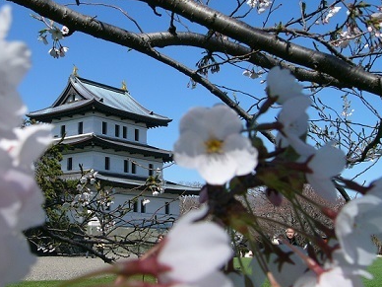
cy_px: 141
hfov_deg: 36.2
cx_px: 109
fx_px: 574
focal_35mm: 52
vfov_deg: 28.0
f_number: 4.6
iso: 50
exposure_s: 1/500
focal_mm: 6
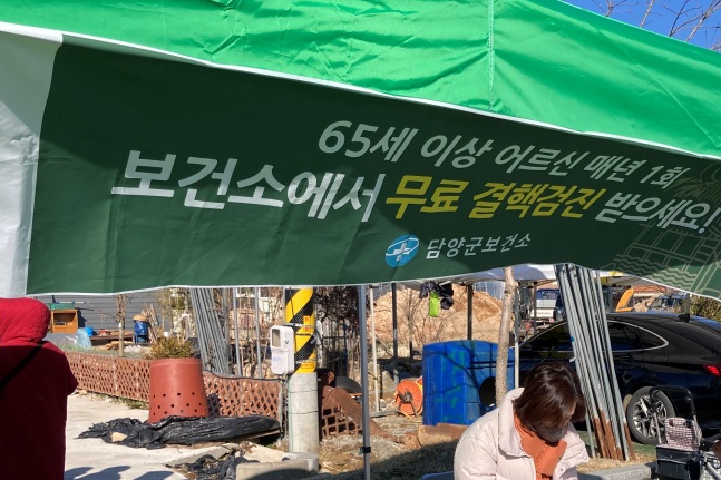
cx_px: 534
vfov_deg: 29.1
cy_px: 398
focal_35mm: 45
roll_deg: +0.3
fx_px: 901
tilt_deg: -5.2
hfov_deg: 42.4
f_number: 1.8
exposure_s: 1/1656
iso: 20
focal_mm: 3.99
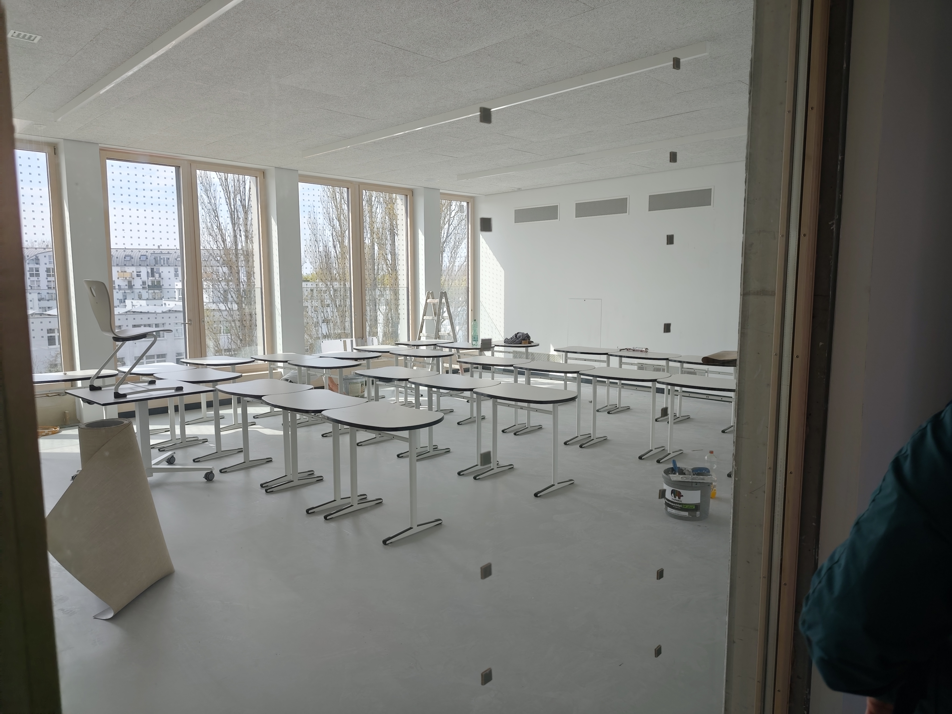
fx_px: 633
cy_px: 357
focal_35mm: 23
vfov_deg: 58.9
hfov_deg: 73.9
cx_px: 476
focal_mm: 6.19
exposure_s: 1/100
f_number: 1.65
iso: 125
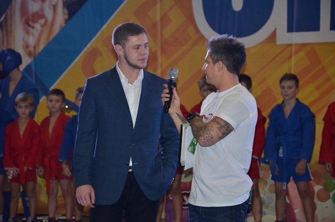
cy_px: 111
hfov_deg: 13.1
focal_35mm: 158
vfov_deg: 8.7
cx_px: 168
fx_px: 1462
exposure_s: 1/60
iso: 800
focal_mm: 105
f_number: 5.6
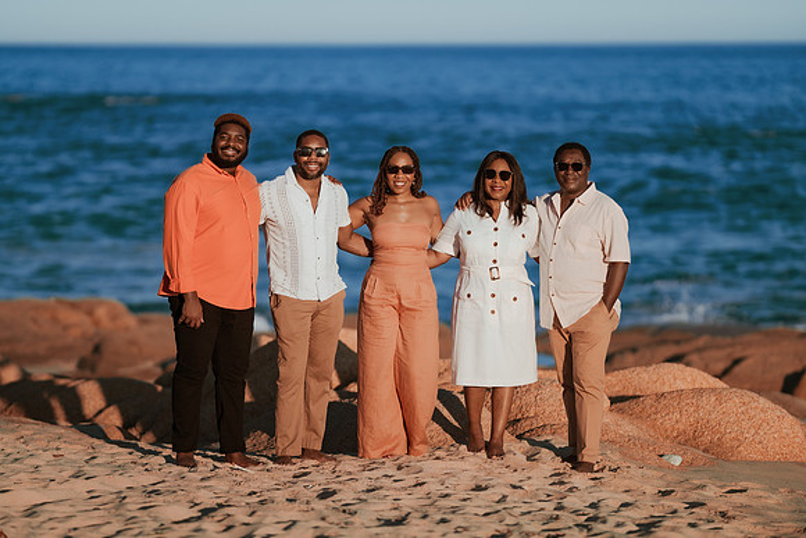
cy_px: 269
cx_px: 403
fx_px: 3023
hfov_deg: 15.2
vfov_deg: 10.2
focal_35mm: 135
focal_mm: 135
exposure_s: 1/8000
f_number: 1.8
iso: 80
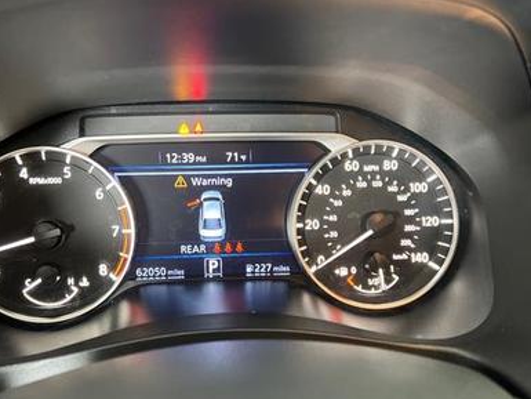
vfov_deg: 41.8
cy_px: 214
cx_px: 210
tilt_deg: -22.9
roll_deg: -0.6
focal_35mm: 34
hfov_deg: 53.5
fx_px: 522
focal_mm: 5.7
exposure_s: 1/30
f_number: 1.5
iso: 500
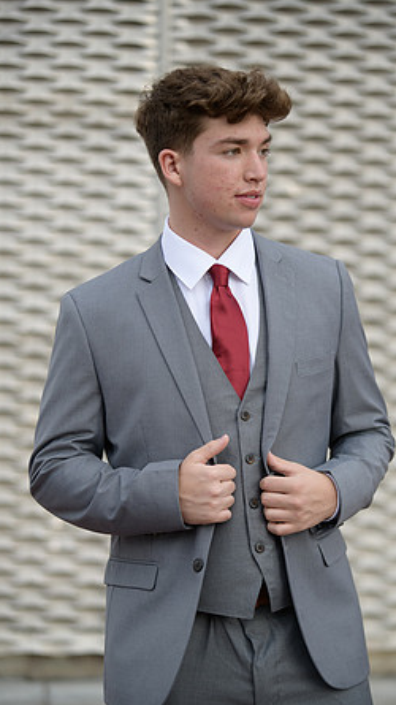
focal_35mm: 108
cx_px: 219
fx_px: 2018
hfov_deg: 11.2
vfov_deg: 19.8
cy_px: 353
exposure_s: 1/1250
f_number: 2.8
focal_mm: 102
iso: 250
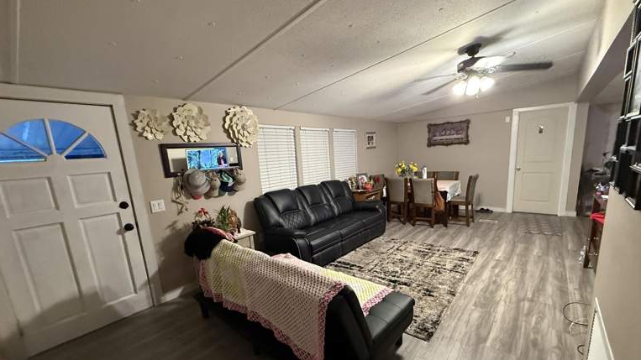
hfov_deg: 99.3
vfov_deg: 66.7
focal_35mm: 16
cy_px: 206
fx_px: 272
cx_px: 333
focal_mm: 2.22
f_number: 2.2
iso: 800
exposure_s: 1/60
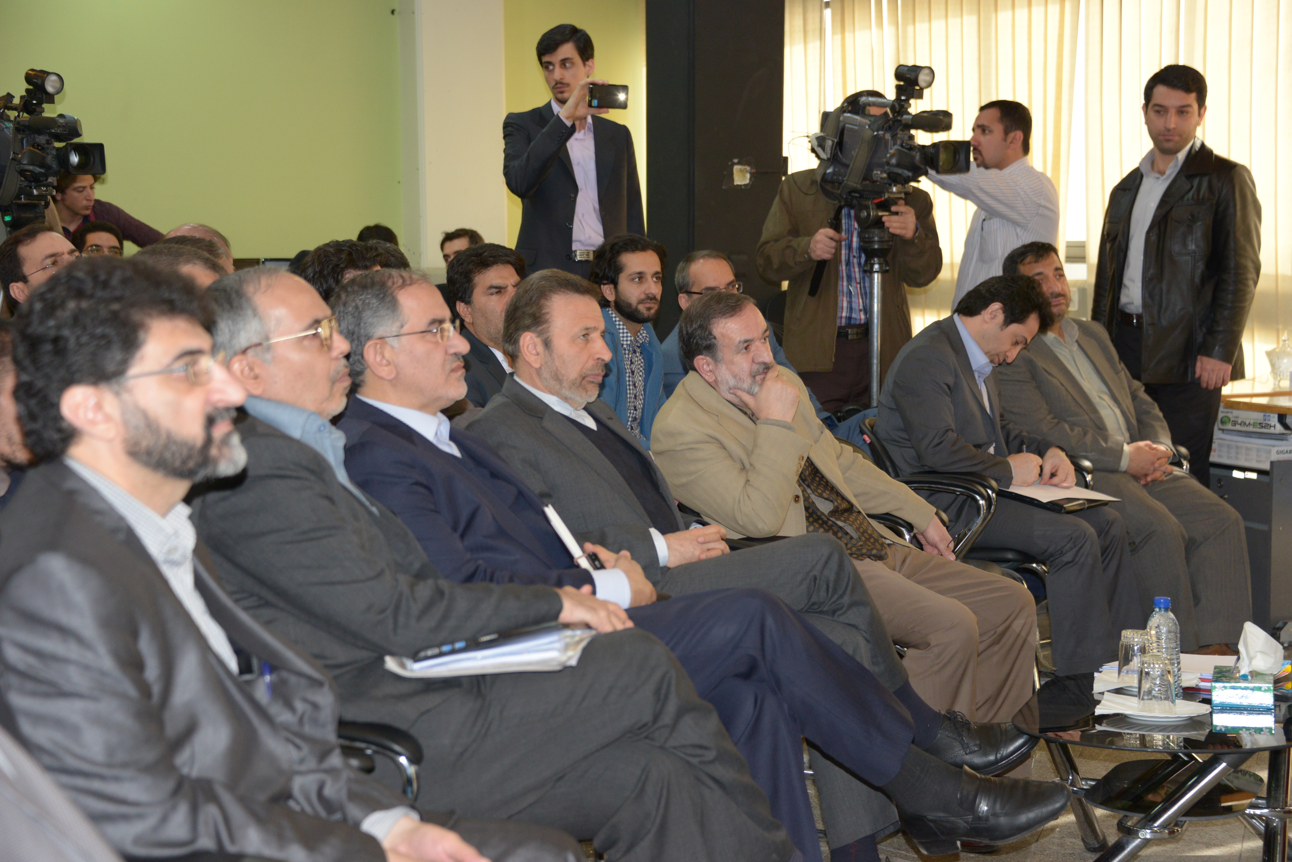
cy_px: 431
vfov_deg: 20.9
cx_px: 646
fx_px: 2333
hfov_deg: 30.9
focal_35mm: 65
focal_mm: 65
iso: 1600
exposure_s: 1/250
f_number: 4.8
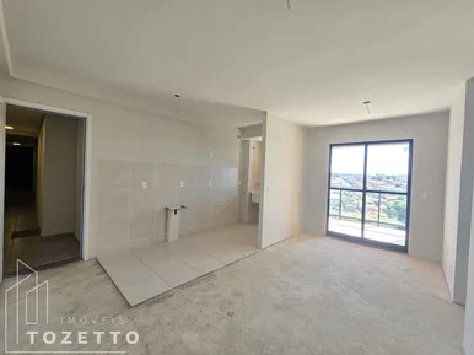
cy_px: 178
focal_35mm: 13
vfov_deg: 89.9
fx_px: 178
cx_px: 237
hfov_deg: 106.2
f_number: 2.2
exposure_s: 1/359
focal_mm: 2.2
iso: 125
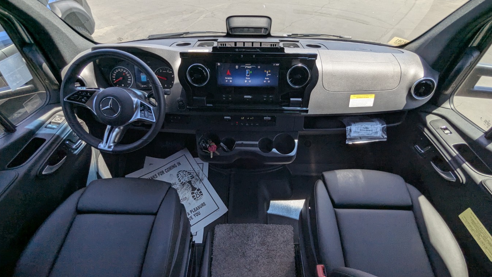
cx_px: 243
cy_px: 138
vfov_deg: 61.0
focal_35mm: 18
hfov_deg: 92.7
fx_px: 235
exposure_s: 1/333
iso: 42
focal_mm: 2.35
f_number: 2.2
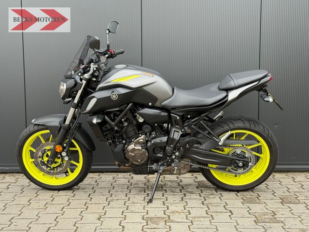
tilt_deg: -4.8
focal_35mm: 48
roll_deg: +0.0
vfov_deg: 30.3
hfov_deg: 39.7
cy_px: 116
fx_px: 428
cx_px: 154
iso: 100
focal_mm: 6.76
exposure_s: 1/611
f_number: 1.78
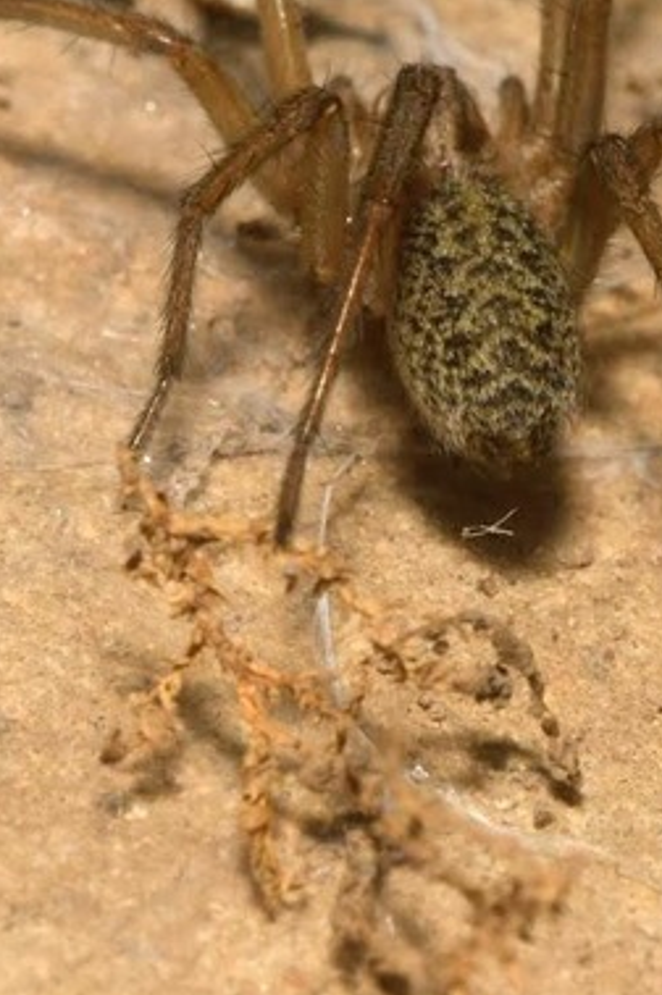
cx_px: 418
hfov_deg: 5.2
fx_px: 7346
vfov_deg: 7.7
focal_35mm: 266
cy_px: 289
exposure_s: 1/60
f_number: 32
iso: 250
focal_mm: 105
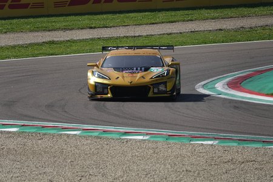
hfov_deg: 4.1
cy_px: 91
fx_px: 3791
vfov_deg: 2.7
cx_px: 136
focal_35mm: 500
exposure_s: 1/800
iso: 100
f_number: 5
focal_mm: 183.43
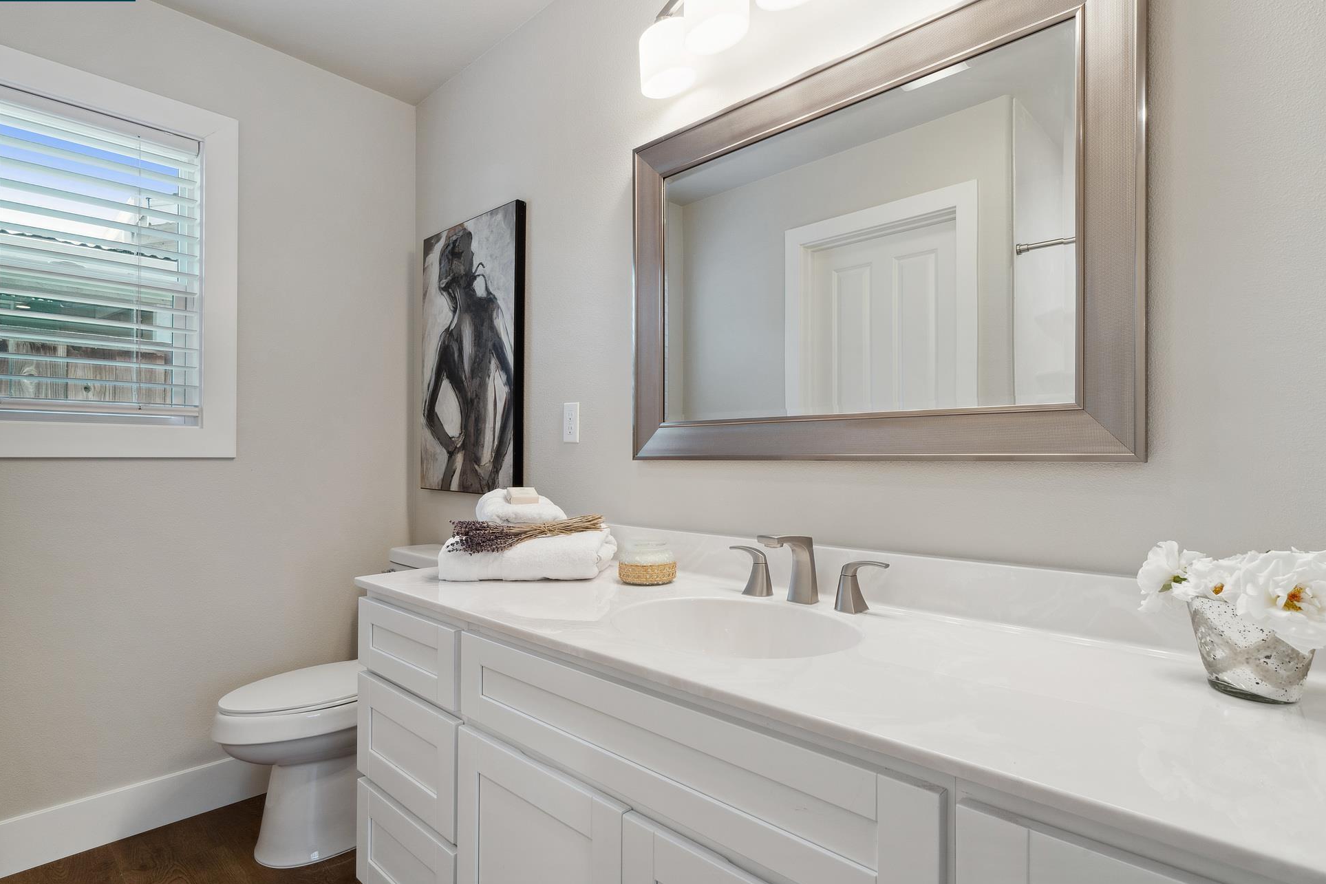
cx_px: 703
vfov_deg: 70.4
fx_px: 626
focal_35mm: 17
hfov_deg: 93.2
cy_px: 436
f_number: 11
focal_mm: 16
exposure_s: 1/5
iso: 400
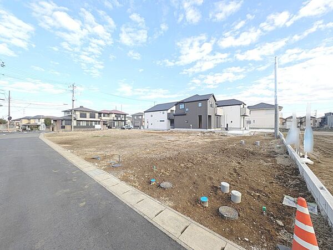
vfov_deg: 94.6
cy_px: 125
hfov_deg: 110.5
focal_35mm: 12
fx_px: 116
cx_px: 166
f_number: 1.95
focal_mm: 2.23
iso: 42
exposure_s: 1/1044
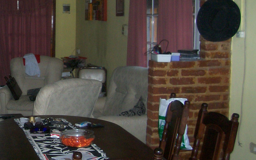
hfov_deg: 27.6
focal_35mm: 71
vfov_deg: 18.3
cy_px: 53
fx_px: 495
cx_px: 10
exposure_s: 1/112
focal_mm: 5.6
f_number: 2.7
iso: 140
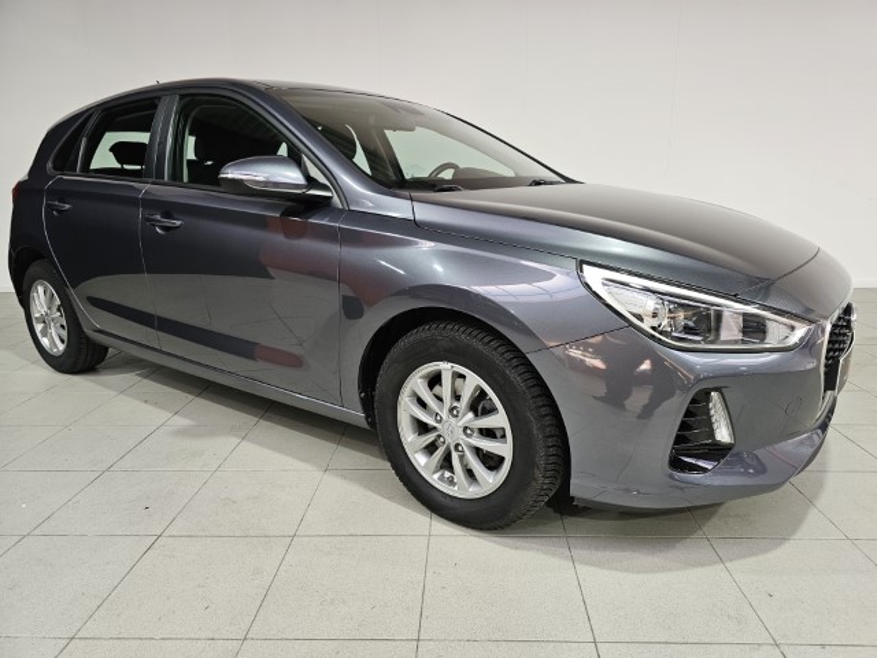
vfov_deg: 58.9
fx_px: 583
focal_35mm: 23
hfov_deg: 73.9
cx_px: 438
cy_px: 329
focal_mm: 6.3
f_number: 1.7
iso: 160
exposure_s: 1/180
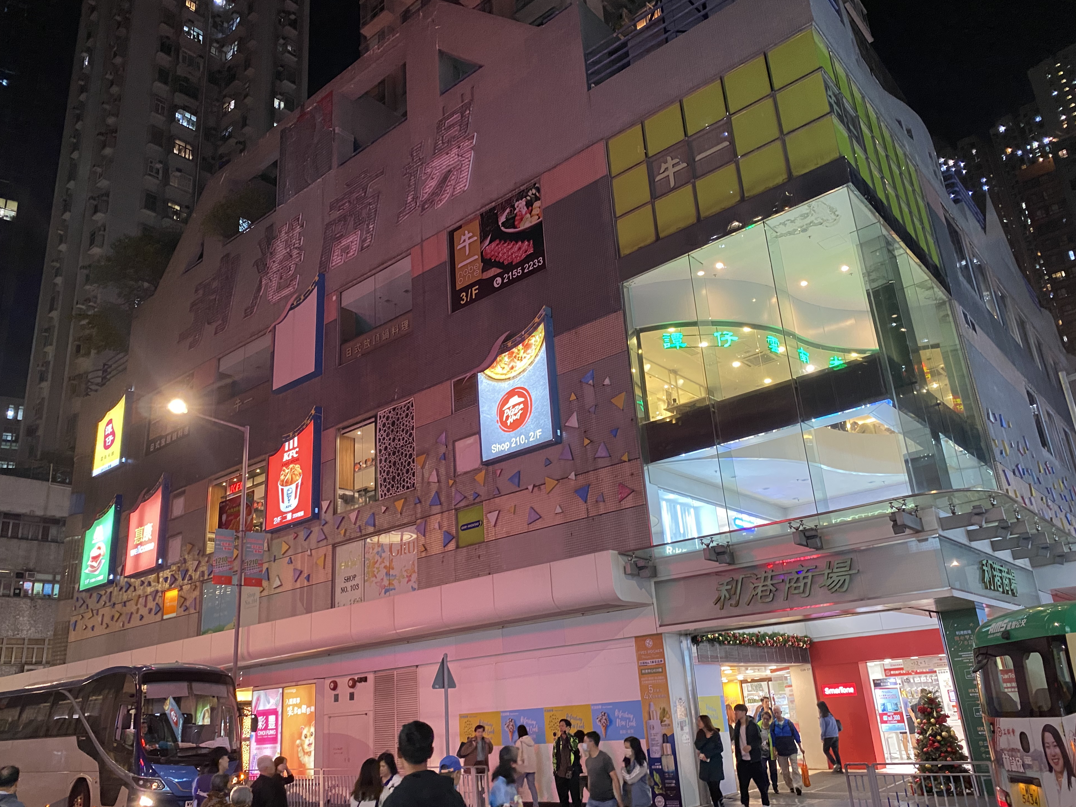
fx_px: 839
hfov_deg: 65.3
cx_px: 525
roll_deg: +3.0
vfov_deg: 51.3
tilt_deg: +19.2
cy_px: 413
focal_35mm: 27
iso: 400
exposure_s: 1/50
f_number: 1.8
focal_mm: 4.25
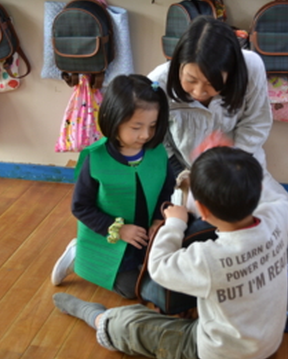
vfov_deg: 27.5
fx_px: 735
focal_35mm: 69
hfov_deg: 22.2
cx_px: 163
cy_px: 177
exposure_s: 1/40
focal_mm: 32
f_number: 4.8
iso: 400
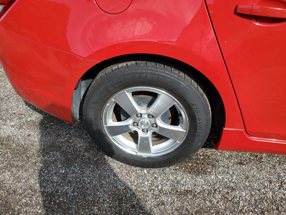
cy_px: 108
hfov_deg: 67.3
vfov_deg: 53.1
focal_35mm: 26
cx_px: 143
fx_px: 215
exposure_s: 1/909
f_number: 2.4
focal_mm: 4.3
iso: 50
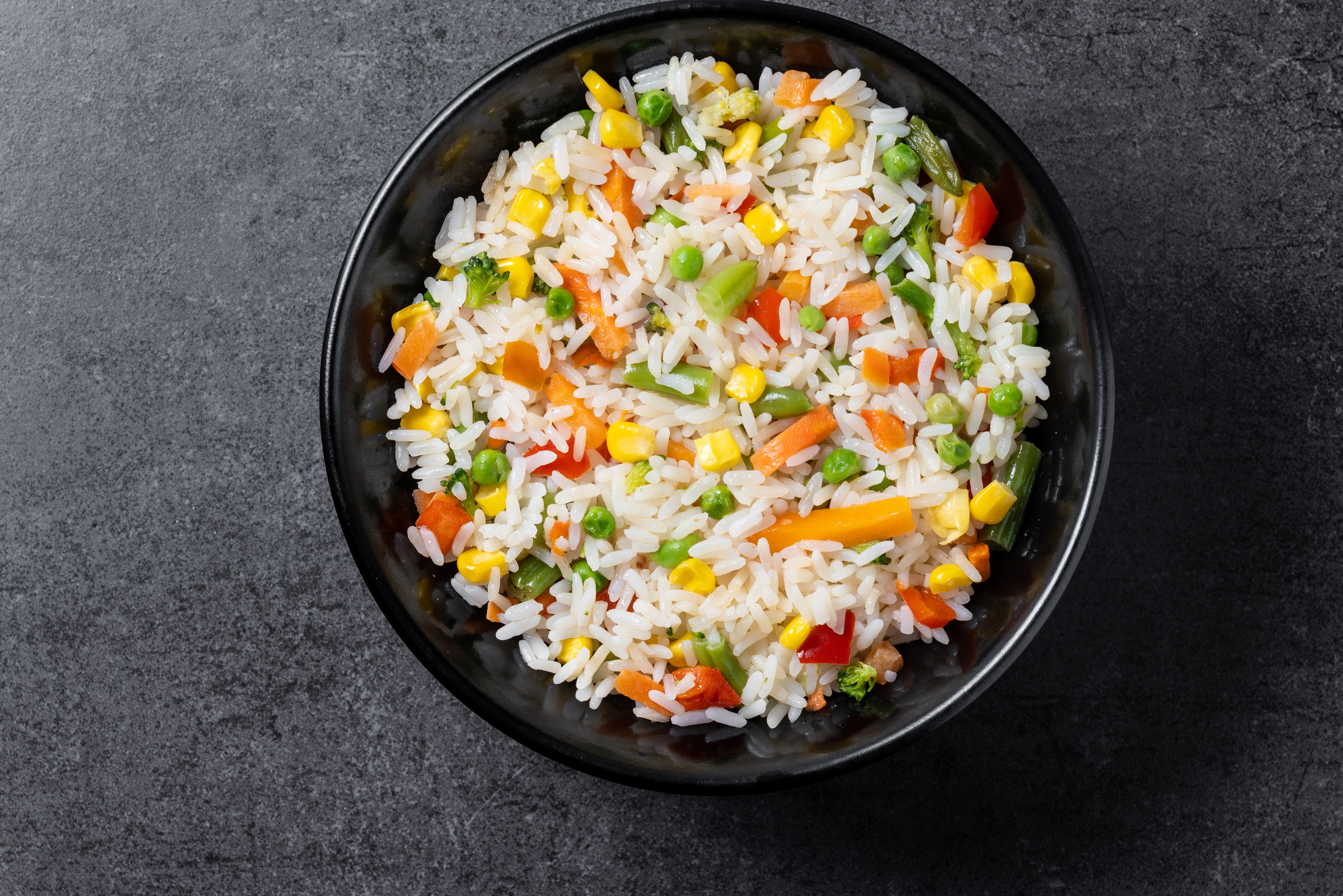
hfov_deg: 20.2
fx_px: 3768
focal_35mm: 101
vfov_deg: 13.6
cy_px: 407
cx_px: 719
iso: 100
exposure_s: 1/200
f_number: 7.1
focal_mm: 60
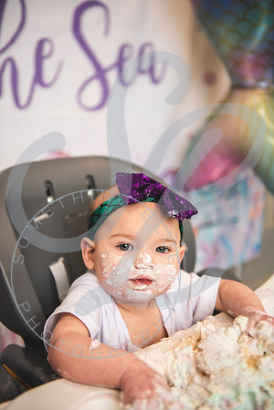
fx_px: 548
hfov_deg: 28.1
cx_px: 137
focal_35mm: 48
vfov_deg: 41.1
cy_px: 205
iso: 250
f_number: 2.8
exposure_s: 1/160
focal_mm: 48
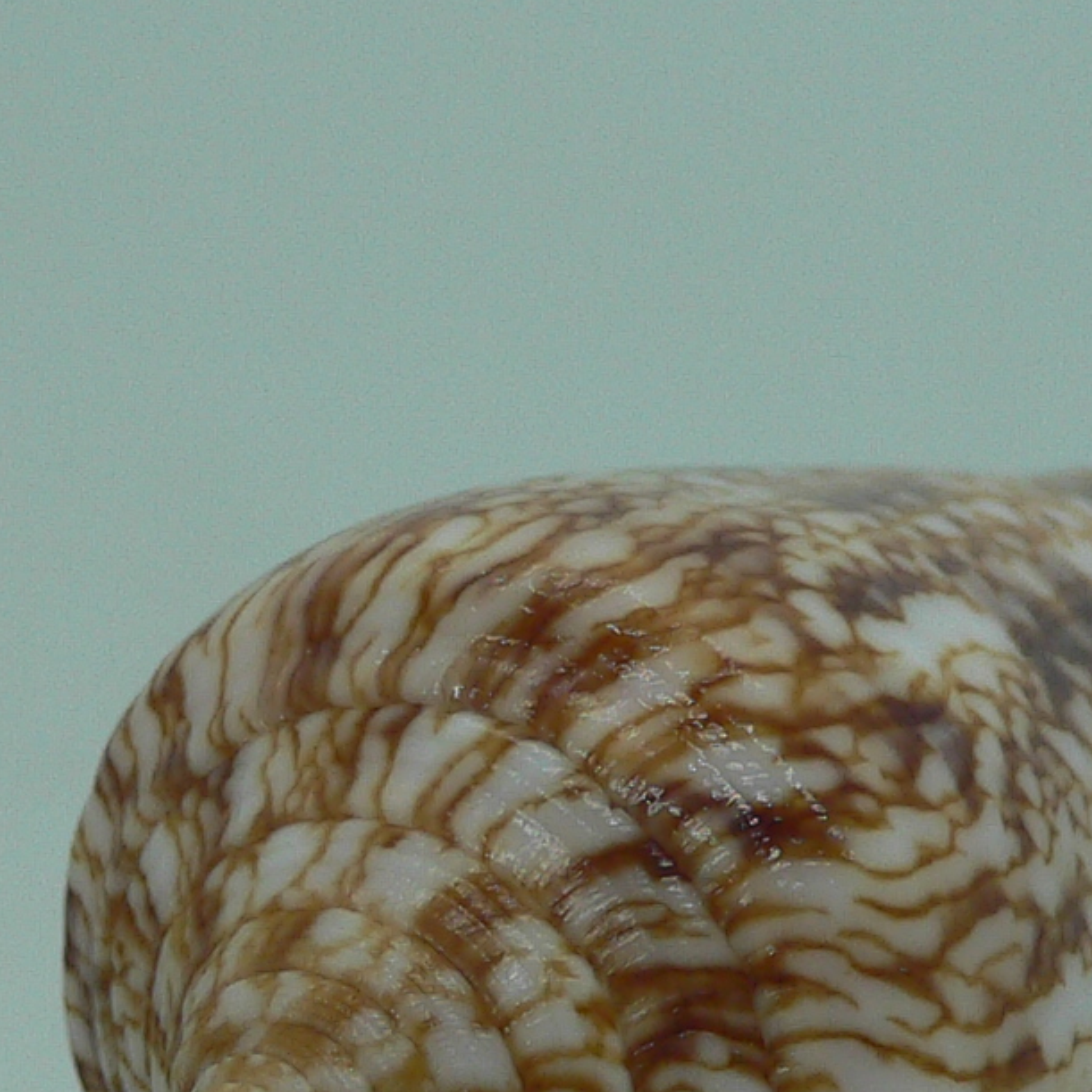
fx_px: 3640
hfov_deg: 17.0
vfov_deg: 16.6
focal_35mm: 102
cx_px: 683
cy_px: 1174
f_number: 2.8
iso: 80
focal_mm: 4.6
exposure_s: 1/60
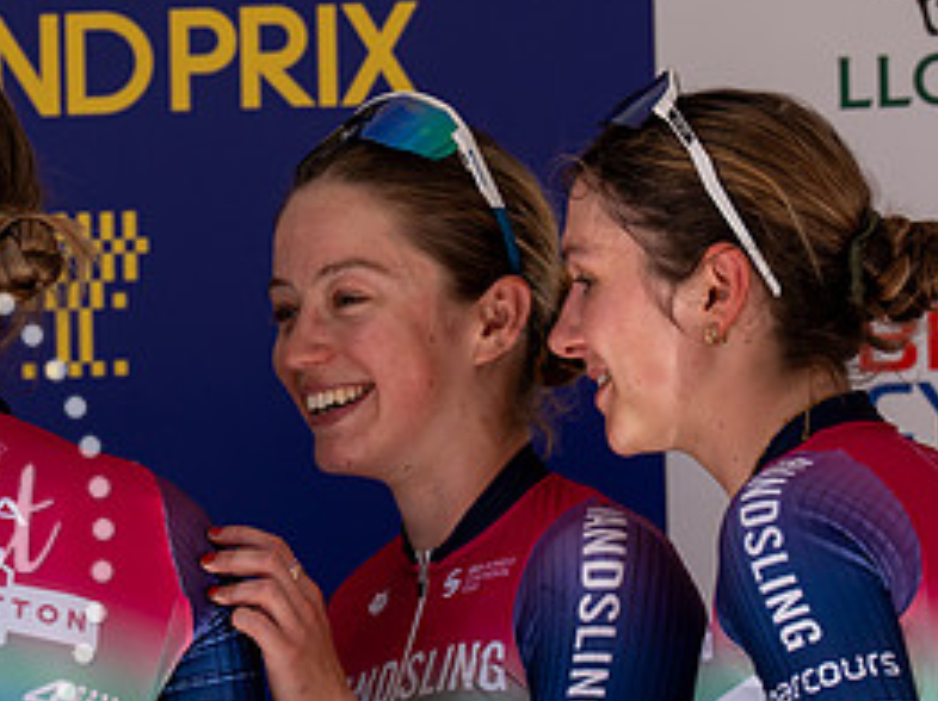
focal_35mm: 426
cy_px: 352
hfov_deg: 4.7
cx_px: 333
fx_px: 11533
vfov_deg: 3.5
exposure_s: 1/1000
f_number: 4
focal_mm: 200
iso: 640
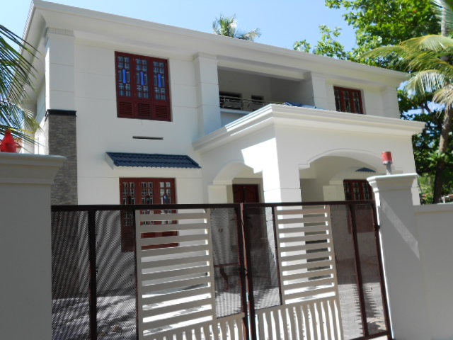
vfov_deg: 44.2
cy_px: 170
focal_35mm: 32
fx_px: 419
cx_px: 226
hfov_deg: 56.8
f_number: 3.6
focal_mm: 6
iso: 80
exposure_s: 1/400
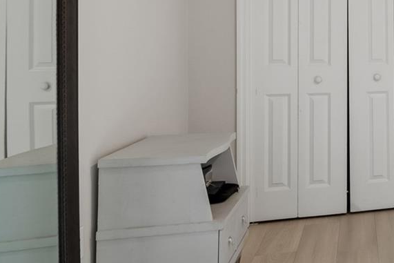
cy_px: 35
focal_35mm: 42
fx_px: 460
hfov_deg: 34.5
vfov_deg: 30.7
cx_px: 498
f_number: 7.1
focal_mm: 10
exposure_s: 1/6
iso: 100
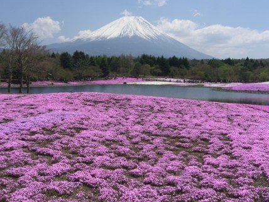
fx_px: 311
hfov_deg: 46.8
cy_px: 98
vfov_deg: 36.0
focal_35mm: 40
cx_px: 131
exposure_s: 1/250
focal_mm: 7.9
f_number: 8
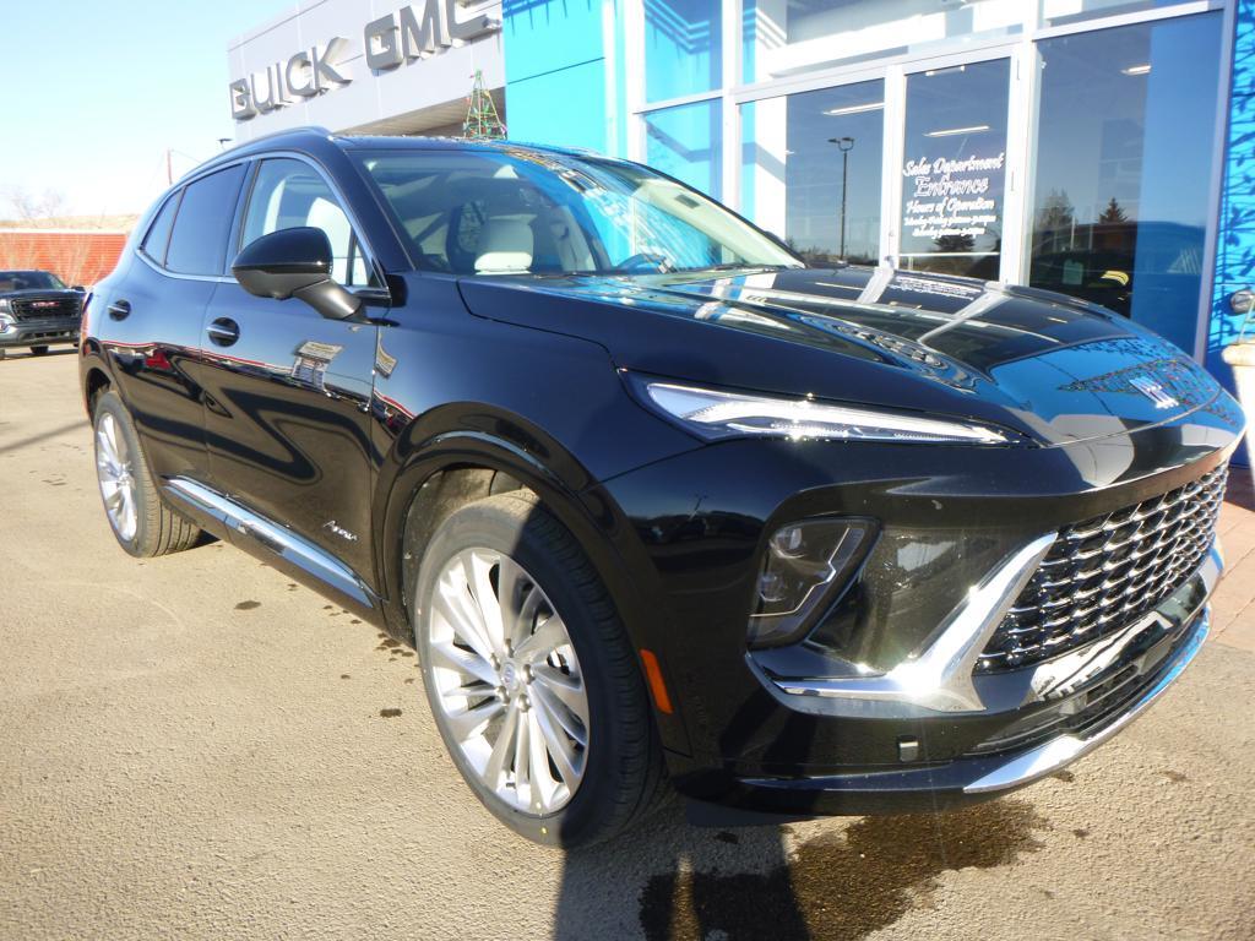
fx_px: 906
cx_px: 628
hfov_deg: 69.4
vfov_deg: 54.9
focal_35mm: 25
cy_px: 470
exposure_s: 1/160
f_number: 3.9
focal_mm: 4.5
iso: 100
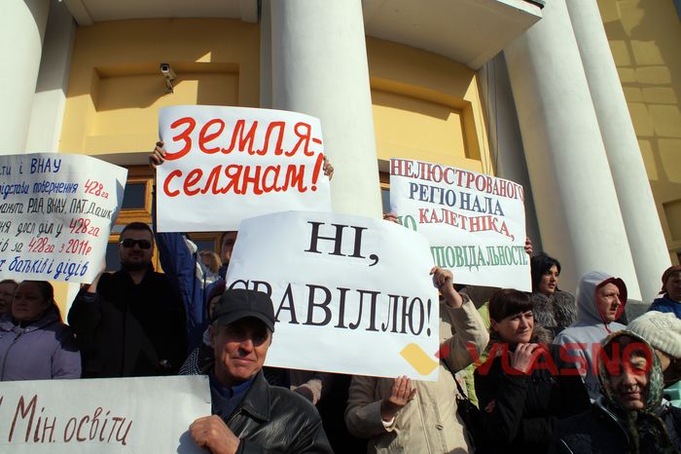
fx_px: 567
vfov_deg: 43.6
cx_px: 340
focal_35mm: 30
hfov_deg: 62.0
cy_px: 227
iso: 100
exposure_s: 1/800
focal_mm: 20
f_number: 8
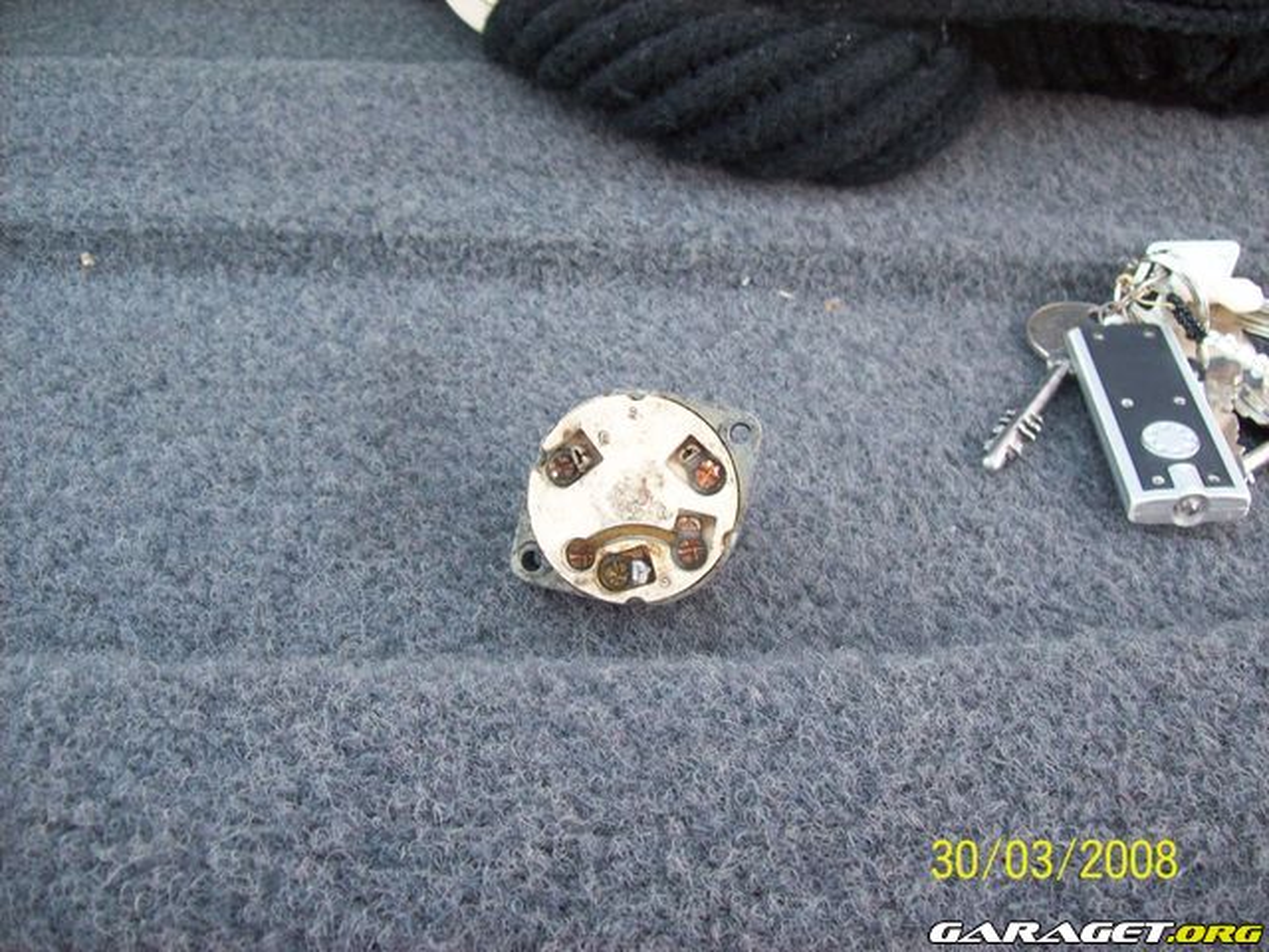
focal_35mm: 36
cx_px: 634
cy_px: 476
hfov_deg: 51.4
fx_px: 1320
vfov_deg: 39.7
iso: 80
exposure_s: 1/64
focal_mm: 6
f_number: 2.7
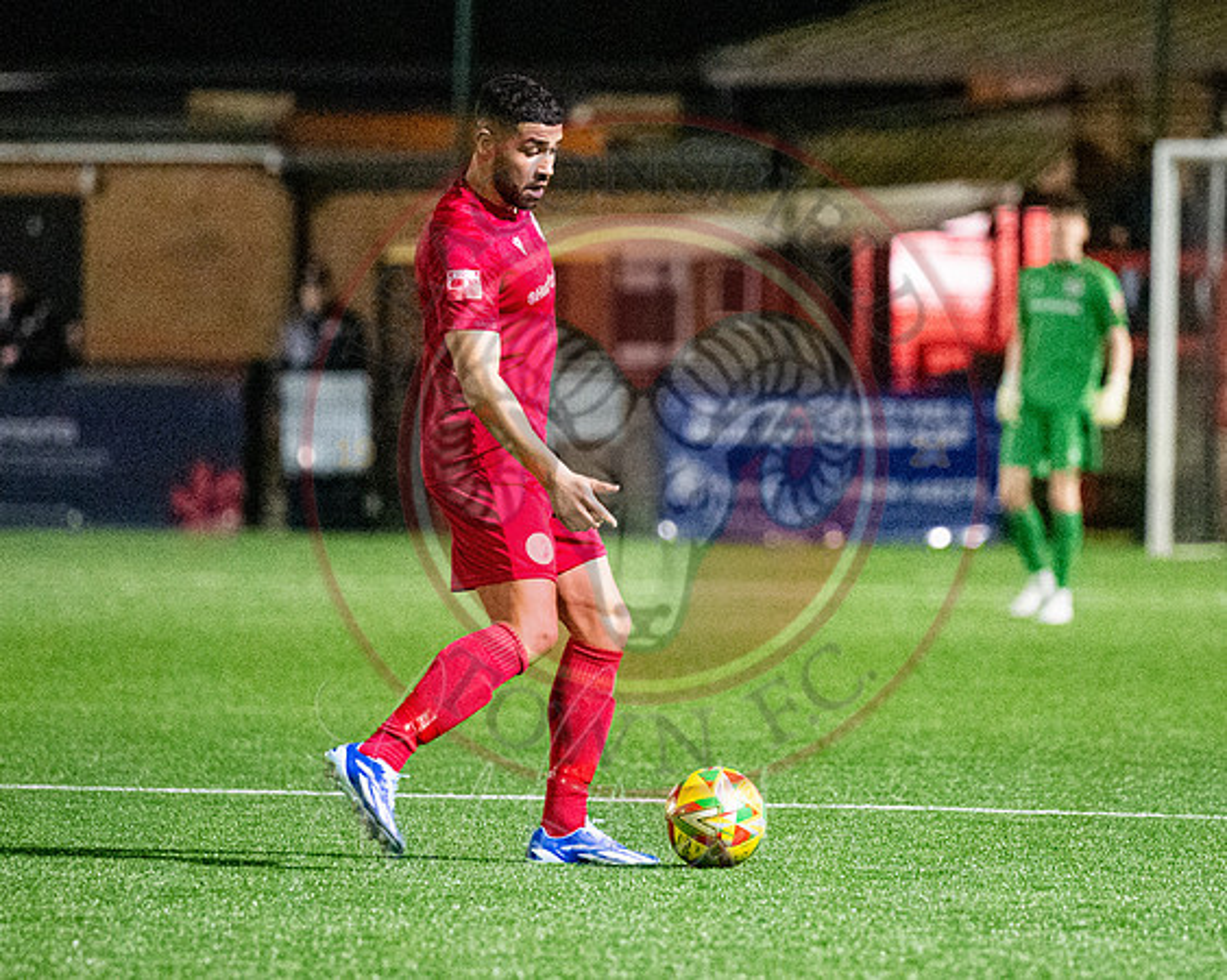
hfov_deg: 4.8
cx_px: 706
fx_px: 14556
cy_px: 482
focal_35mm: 401
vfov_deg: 3.9
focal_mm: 185
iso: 8000
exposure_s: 1/1000
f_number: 2.8
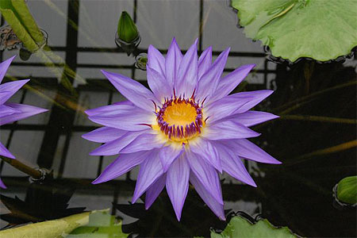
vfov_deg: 23.8
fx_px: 565
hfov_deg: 35.1
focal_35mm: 57
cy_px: 119
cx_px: 178
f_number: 9
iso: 1600
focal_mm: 38
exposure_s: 1/320
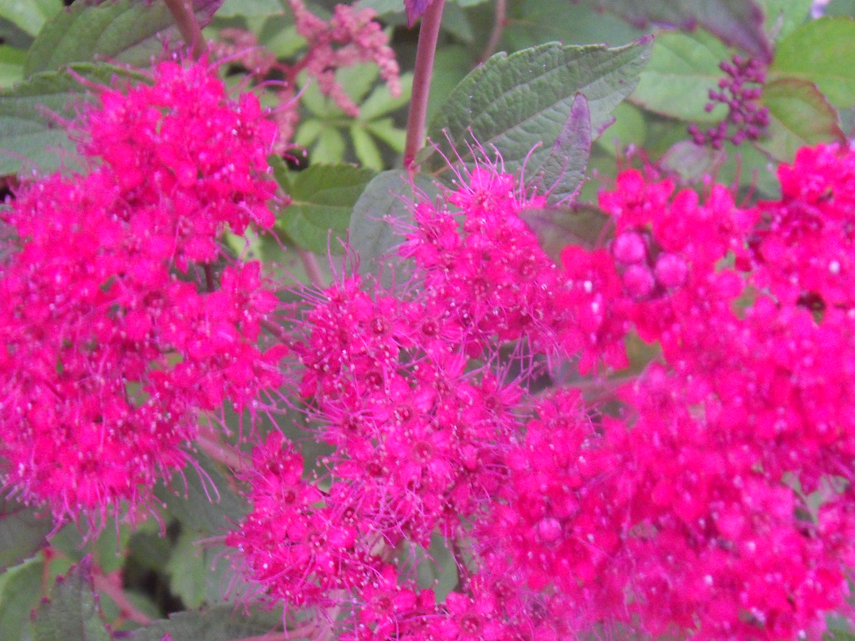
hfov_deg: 39.6
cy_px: 391
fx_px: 1186
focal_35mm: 48
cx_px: 455
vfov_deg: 30.2
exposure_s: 1/10
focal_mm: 6.3
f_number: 3.9
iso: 480
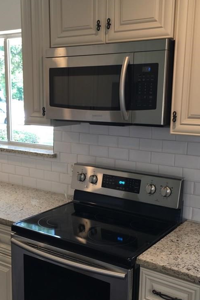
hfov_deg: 31.9
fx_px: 350
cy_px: 175
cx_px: 96
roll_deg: -1.1
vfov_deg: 46.2
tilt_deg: -11.1
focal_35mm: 42
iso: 32
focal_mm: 4.15
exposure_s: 1/30
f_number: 2.2
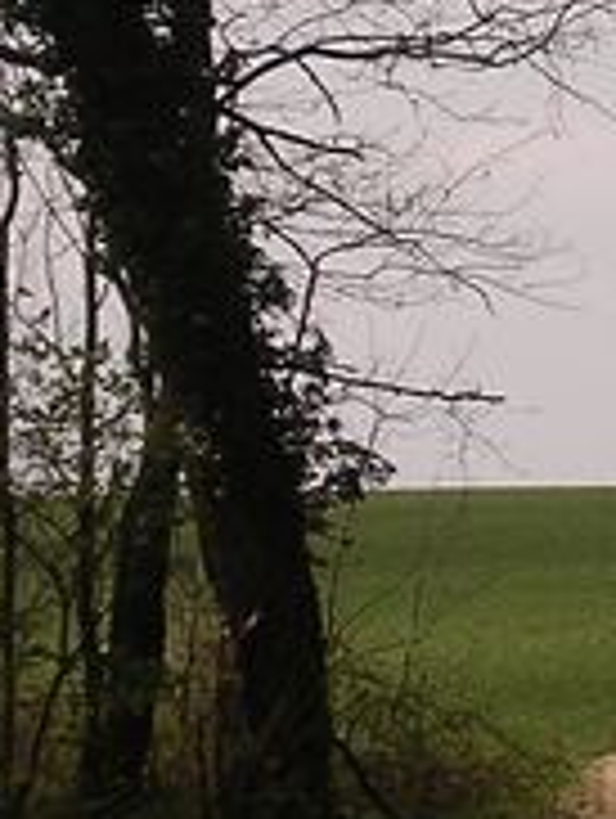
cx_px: 832
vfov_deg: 5.6
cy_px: 356
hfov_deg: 4.2
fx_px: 8309
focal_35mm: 351
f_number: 4.5
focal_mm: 15.2
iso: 100
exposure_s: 1/591
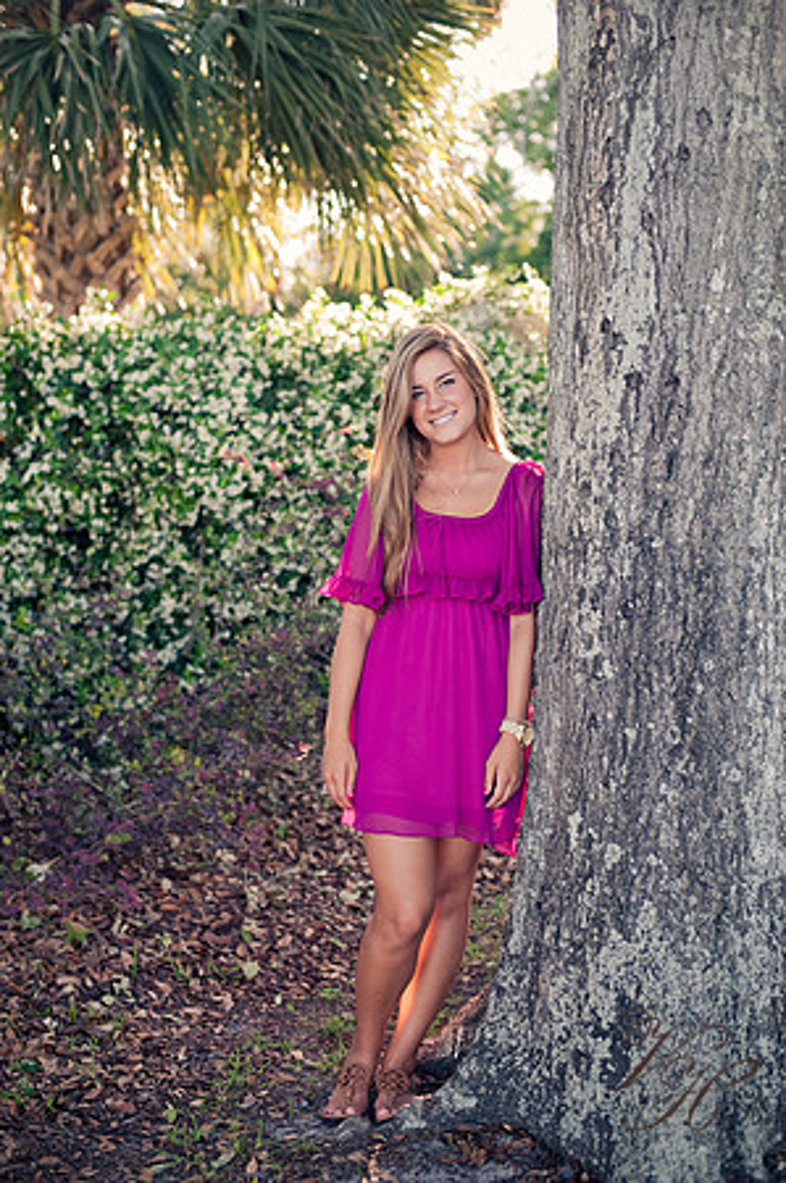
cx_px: 393
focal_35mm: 50
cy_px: 592
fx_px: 1641
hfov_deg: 26.9
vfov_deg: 39.6
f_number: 3.2
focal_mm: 50
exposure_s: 1/160
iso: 250
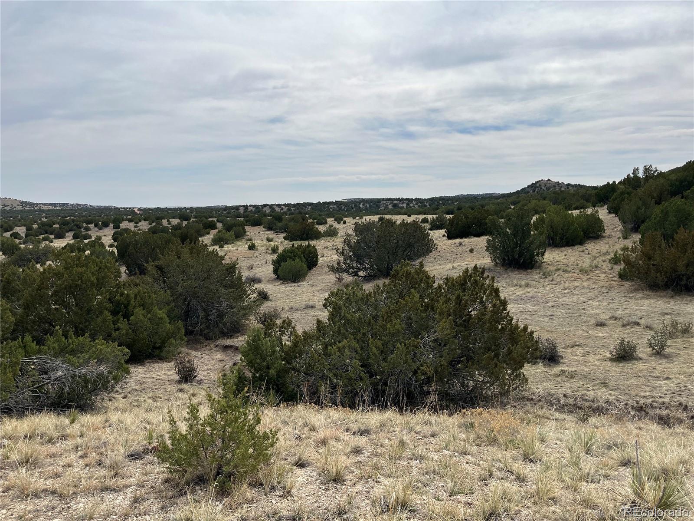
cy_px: 260
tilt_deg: -7.6
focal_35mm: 26
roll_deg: +0.1
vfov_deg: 53.1
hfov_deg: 67.3
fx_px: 521
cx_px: 347
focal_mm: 5.1
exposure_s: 1/6494
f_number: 1.6
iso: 50
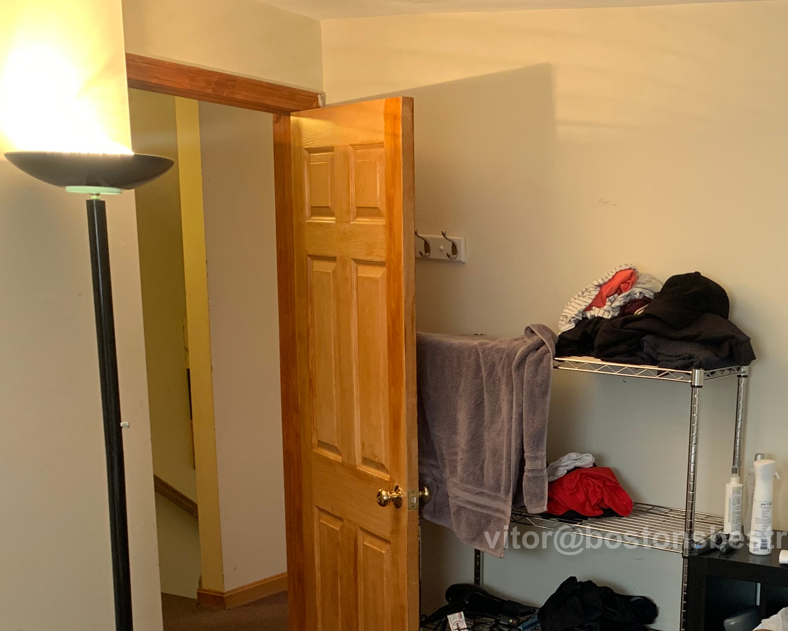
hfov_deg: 35.8
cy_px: 540
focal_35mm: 49
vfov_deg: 29.8
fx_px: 1143
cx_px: 707
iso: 200
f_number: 1.8
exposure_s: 1/60
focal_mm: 4.25
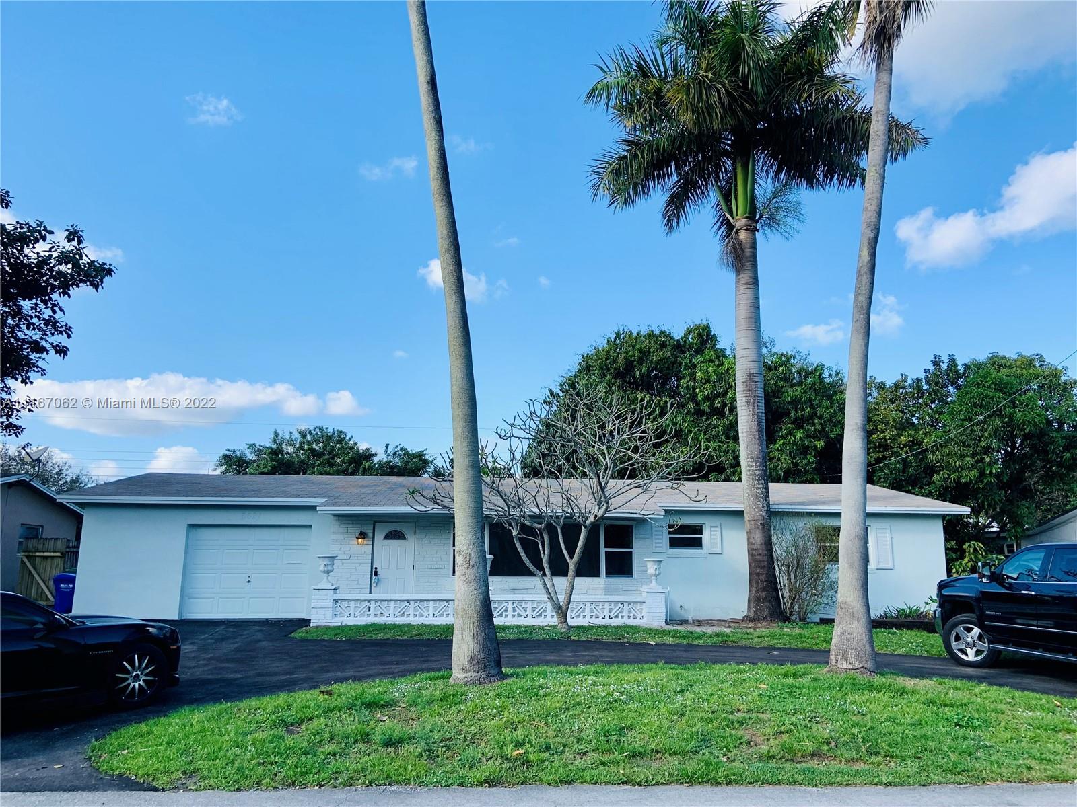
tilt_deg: +12.1
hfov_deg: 67.3
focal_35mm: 26
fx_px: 809
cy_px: 404
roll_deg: -0.7
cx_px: 538
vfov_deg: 53.1
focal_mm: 4.25
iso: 25
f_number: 1.8
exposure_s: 1/1332
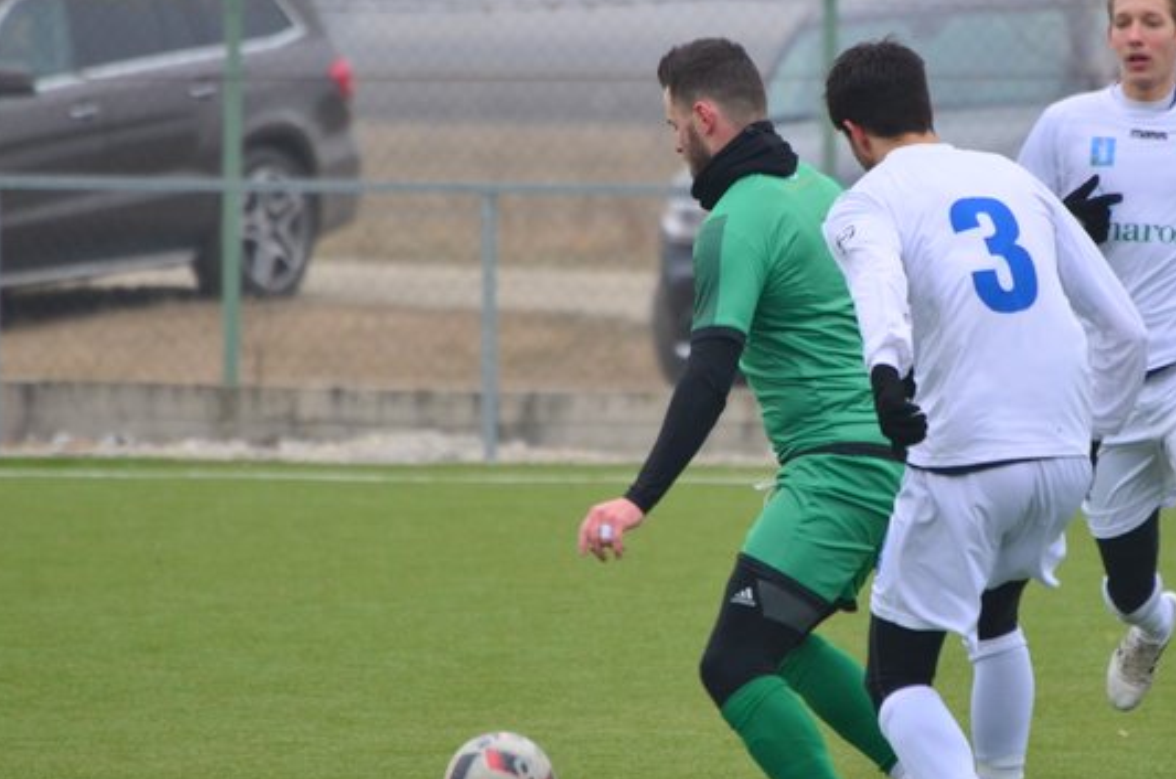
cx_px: 869
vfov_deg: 2.0
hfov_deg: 3.1
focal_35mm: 676
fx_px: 22036
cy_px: 386
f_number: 5.6
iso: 800
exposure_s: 1/640
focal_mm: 300
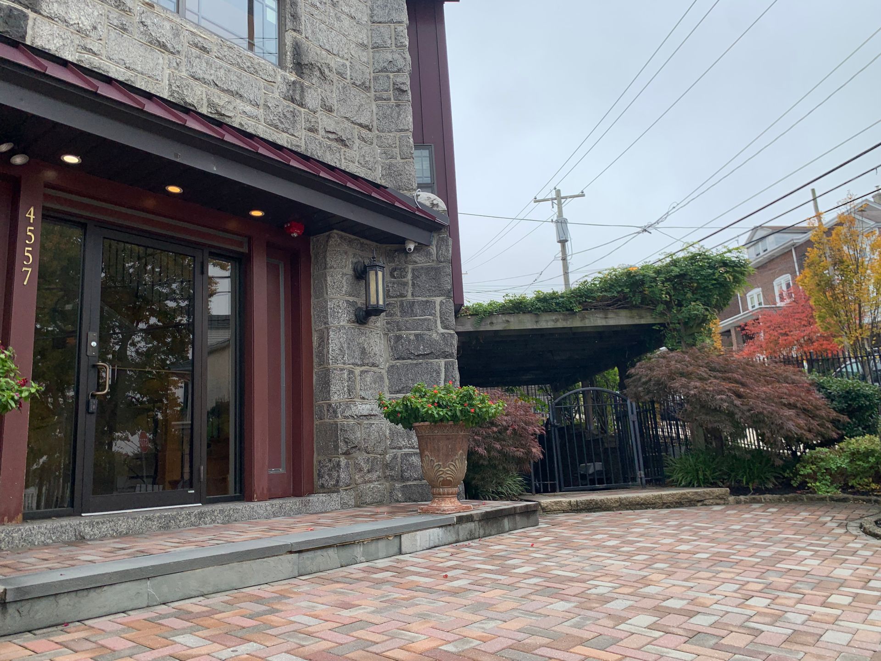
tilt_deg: +12.1
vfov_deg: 53.1
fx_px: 662
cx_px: 440
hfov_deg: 67.3
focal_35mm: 26
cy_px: 330
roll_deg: +3.9
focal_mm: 4.25
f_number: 1.8
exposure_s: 1/534
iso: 25
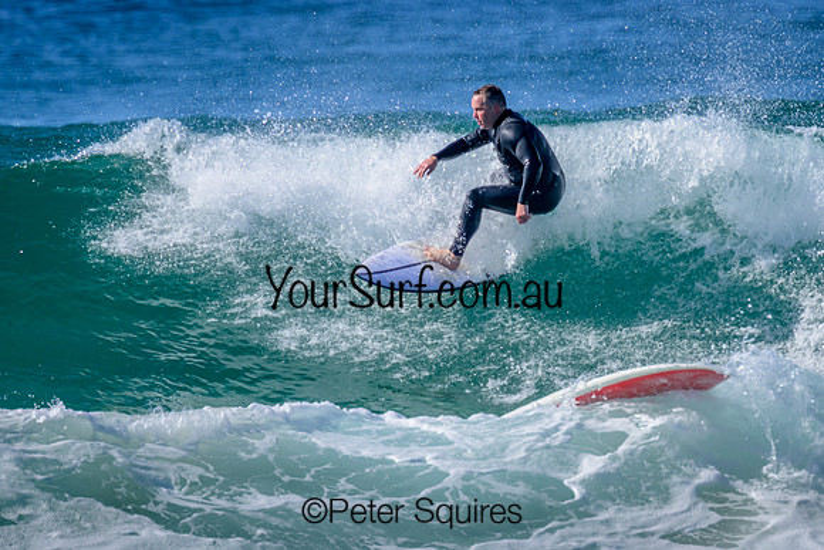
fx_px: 24955
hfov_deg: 1.9
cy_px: 249
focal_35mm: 1090
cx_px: 465
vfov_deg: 1.3
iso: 360
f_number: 11
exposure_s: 1/800
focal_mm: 800
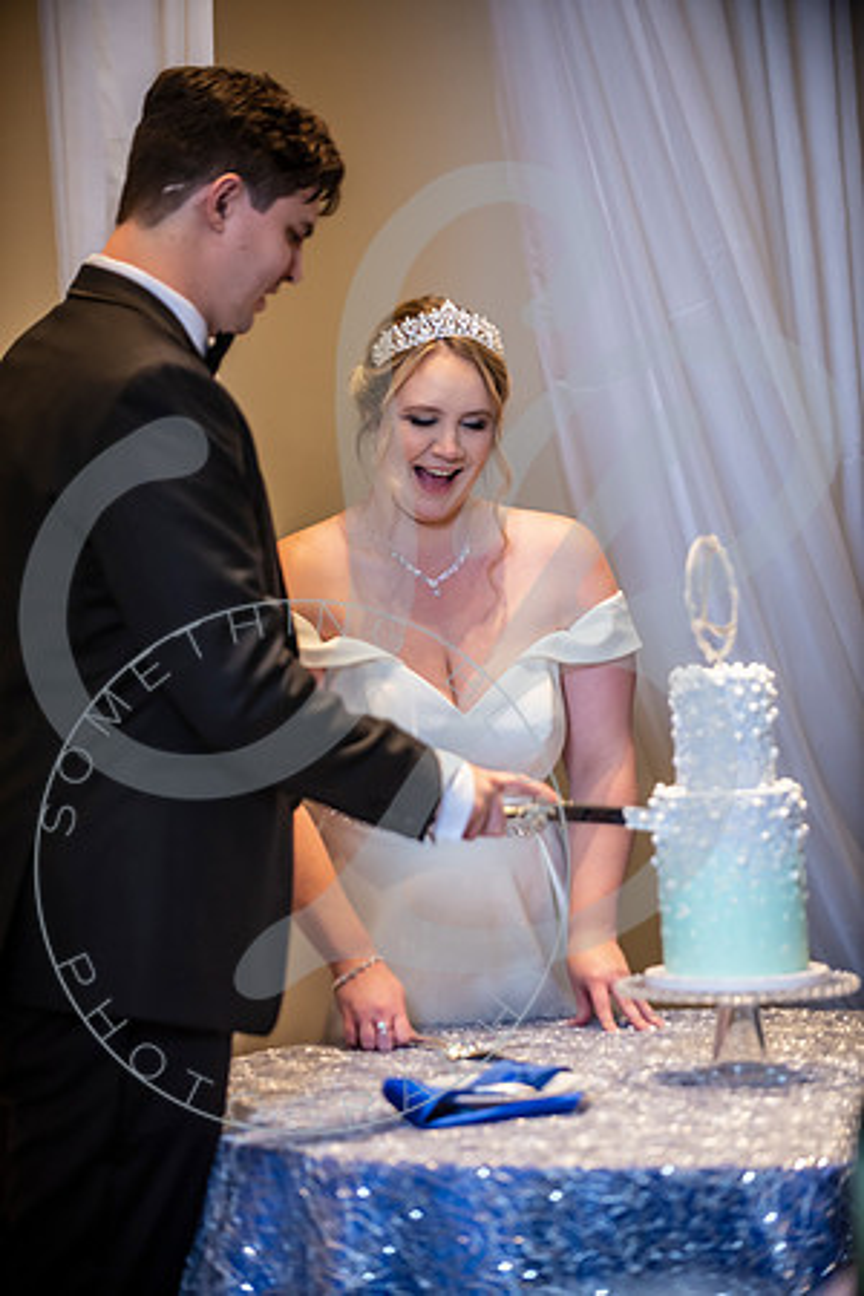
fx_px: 4860
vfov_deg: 15.2
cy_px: 648
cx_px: 432
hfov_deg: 10.2
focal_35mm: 135
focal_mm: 135
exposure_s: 1/200
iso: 1600
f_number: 2.8
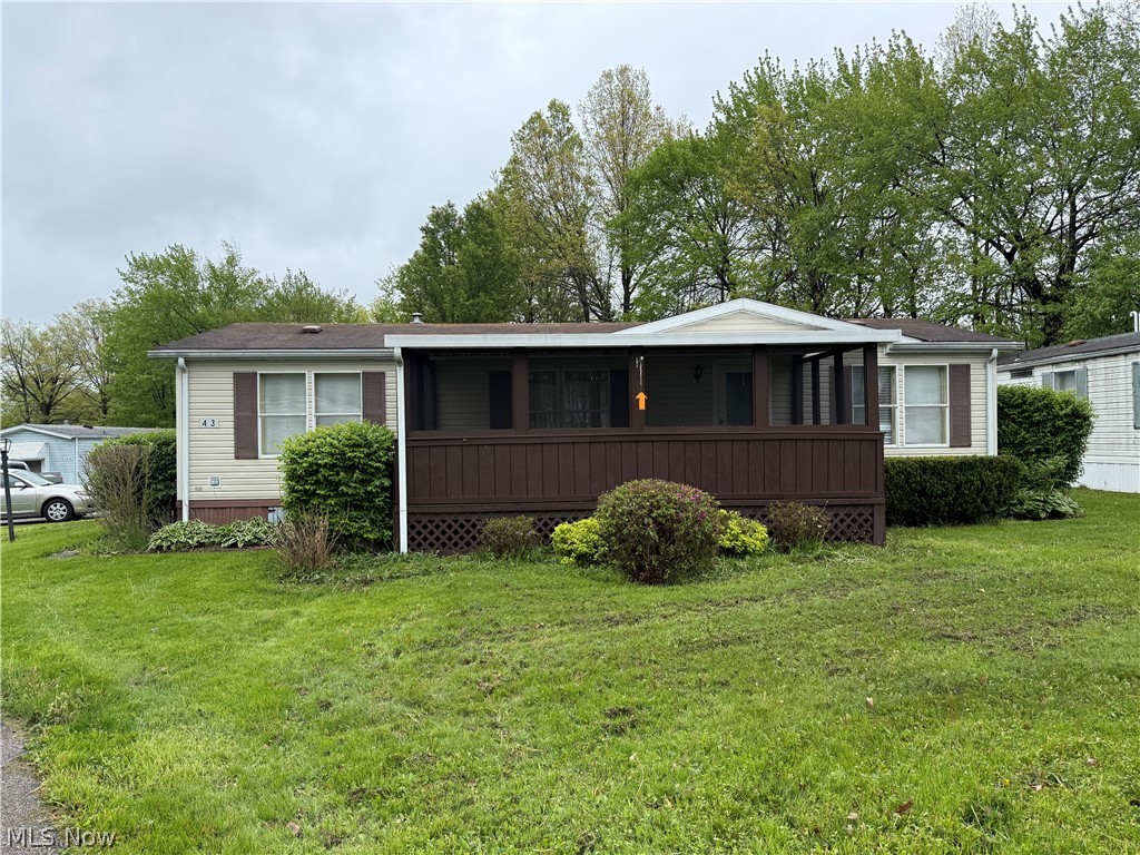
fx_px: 790
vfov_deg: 56.8
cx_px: 570
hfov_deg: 71.6
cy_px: 428
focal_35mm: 24
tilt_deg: +0.6
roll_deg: +1.2
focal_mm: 6.76
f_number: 1.78
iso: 100
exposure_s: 1/1271
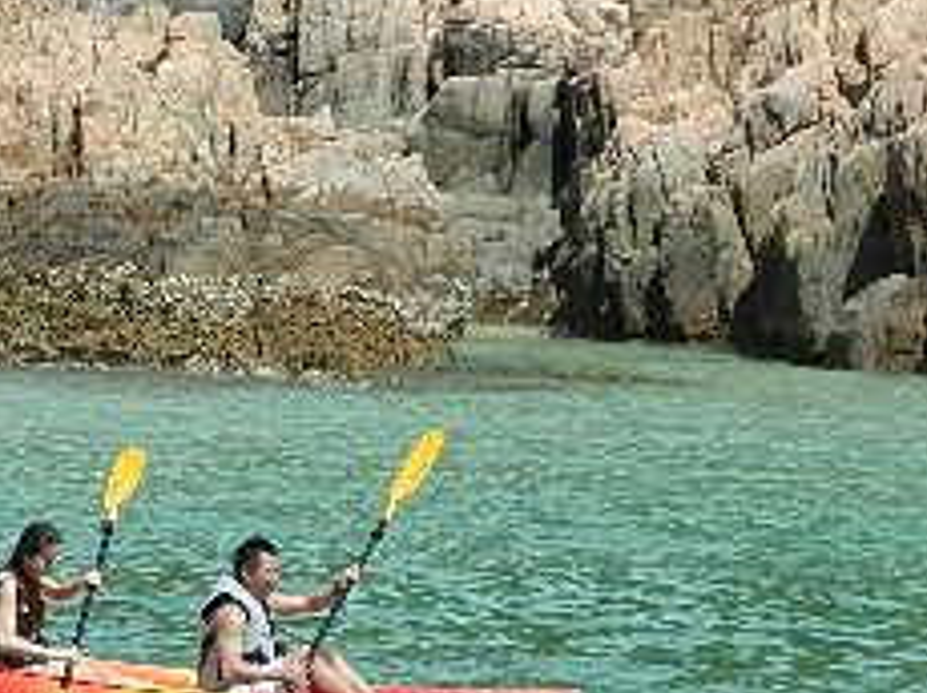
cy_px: 532
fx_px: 7892
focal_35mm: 295
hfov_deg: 6.7
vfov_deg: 5.0
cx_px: 282
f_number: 5
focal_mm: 19.1
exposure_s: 1/1000
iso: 160
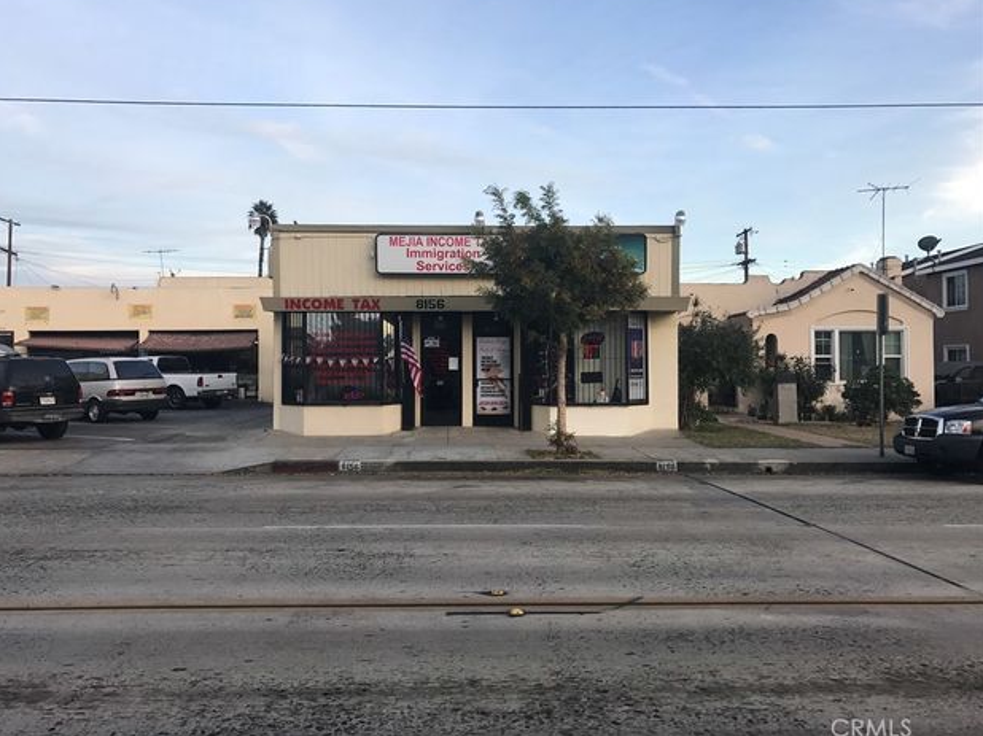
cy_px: 361
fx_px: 823
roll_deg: +1.7
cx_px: 479
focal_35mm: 29
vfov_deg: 48.2
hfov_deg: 61.7
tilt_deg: +1.2
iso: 20
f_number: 1.8
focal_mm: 3.99
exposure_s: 1/374
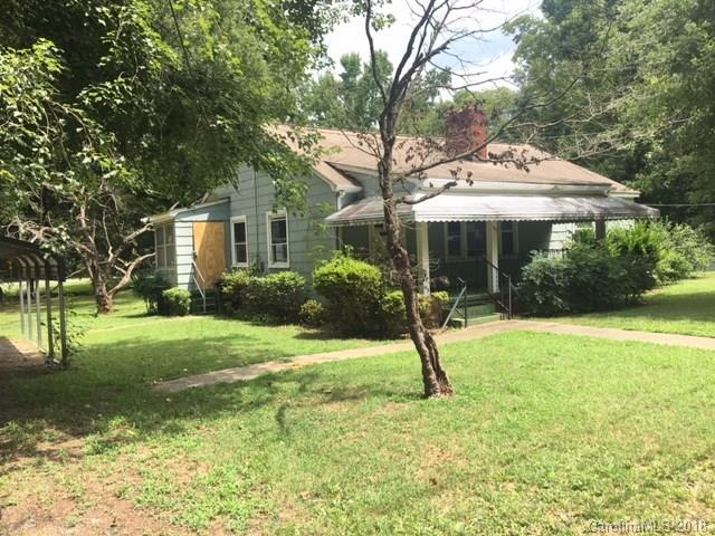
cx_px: 358
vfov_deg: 48.2
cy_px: 268
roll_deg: +3.4
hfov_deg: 61.7
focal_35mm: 29
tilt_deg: -3.1
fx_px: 599
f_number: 2.2
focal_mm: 4.15
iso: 25
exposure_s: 1/625
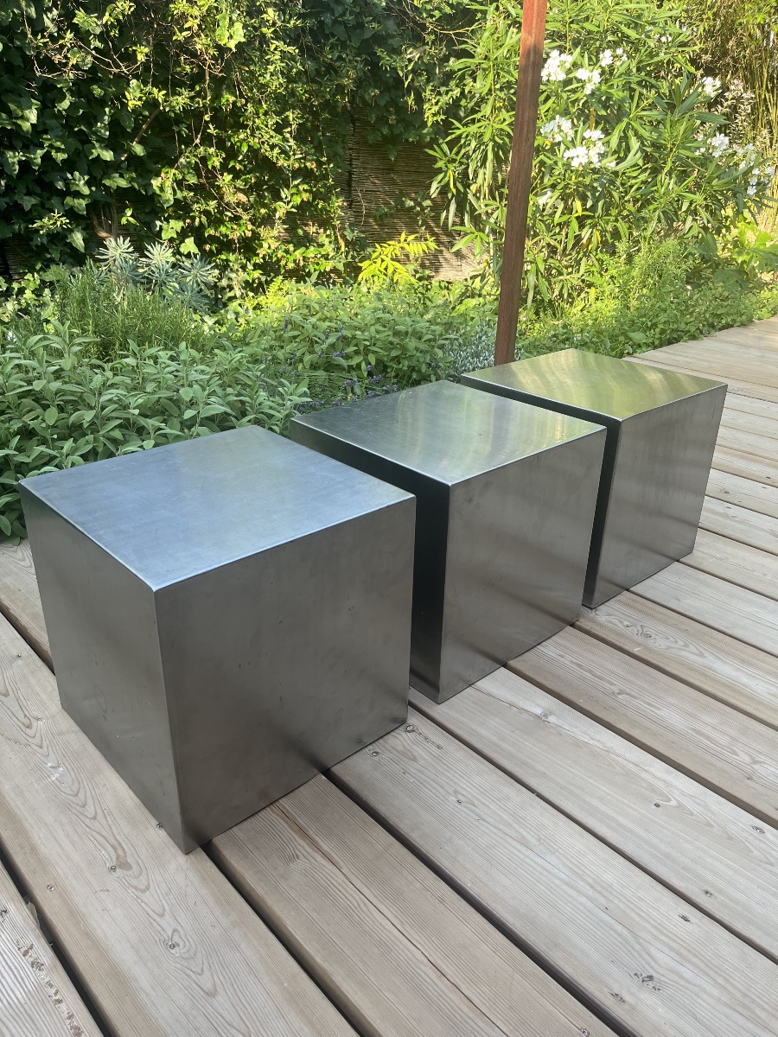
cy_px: 518
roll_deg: -2.2
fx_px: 779
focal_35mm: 26
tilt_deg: -26.7
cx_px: 389
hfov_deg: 53.1
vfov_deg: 67.3
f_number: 1.6
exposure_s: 1/352
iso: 50
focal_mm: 5.1
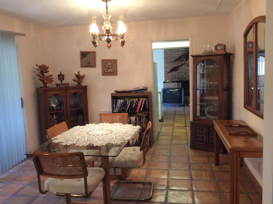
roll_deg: +2.1
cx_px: 136
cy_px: 102
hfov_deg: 56.9
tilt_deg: -6.4
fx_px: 252
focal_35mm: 32
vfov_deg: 44.1
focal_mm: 3.3
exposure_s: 1/24
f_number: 2.4
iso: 125
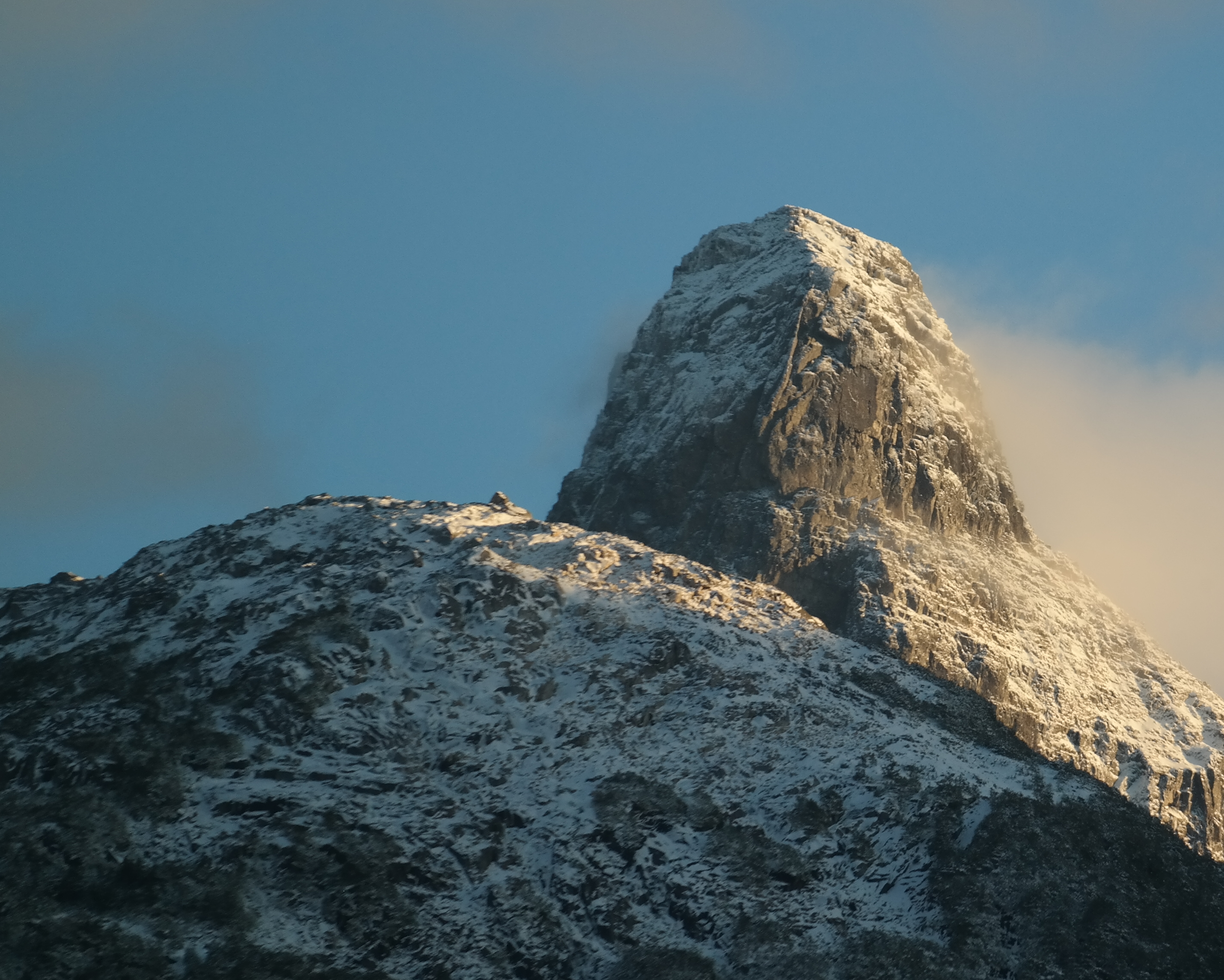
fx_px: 20033
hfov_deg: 3.5
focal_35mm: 553
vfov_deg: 2.8
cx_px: 1029
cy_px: 449
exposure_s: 1/320
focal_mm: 200
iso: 200
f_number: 5.6
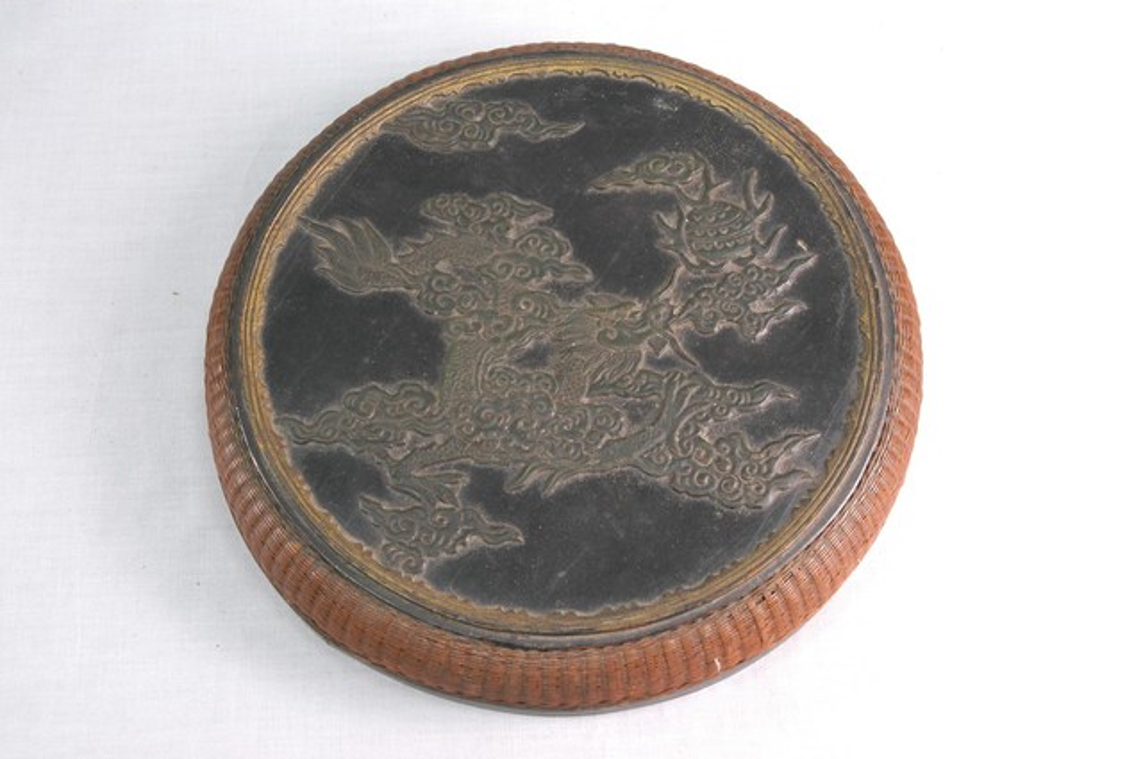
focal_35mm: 46
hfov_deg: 42.4
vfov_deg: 28.9
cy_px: 380
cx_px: 572
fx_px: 1474
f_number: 8
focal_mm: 31
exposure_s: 1/4
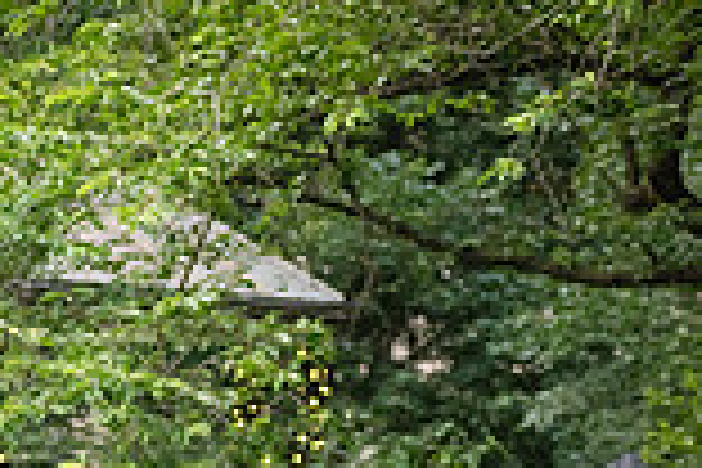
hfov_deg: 6.4
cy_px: 803
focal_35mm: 319
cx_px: -99
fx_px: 6220
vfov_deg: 4.3
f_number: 4
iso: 2000
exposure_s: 1/320
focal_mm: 86
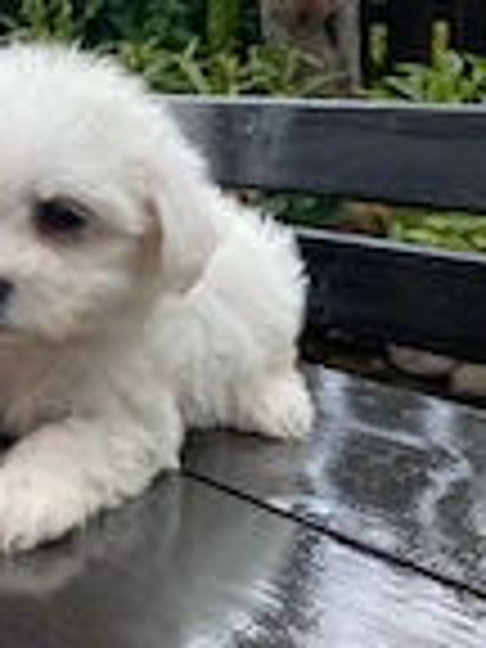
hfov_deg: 19.4
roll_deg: -0.8
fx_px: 1348
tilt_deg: -5.2
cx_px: -81
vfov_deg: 26.9
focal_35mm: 72
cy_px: 216
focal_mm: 4.25
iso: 32
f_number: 1.8
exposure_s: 1/949
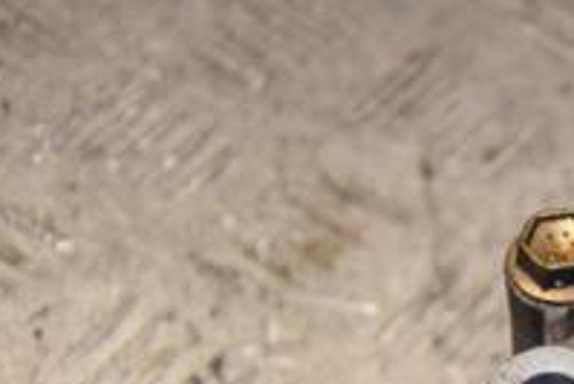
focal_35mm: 217
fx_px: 3462
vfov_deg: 6.3
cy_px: 497
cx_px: 825
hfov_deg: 9.3
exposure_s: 1/200
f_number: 4.8
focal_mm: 48
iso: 800
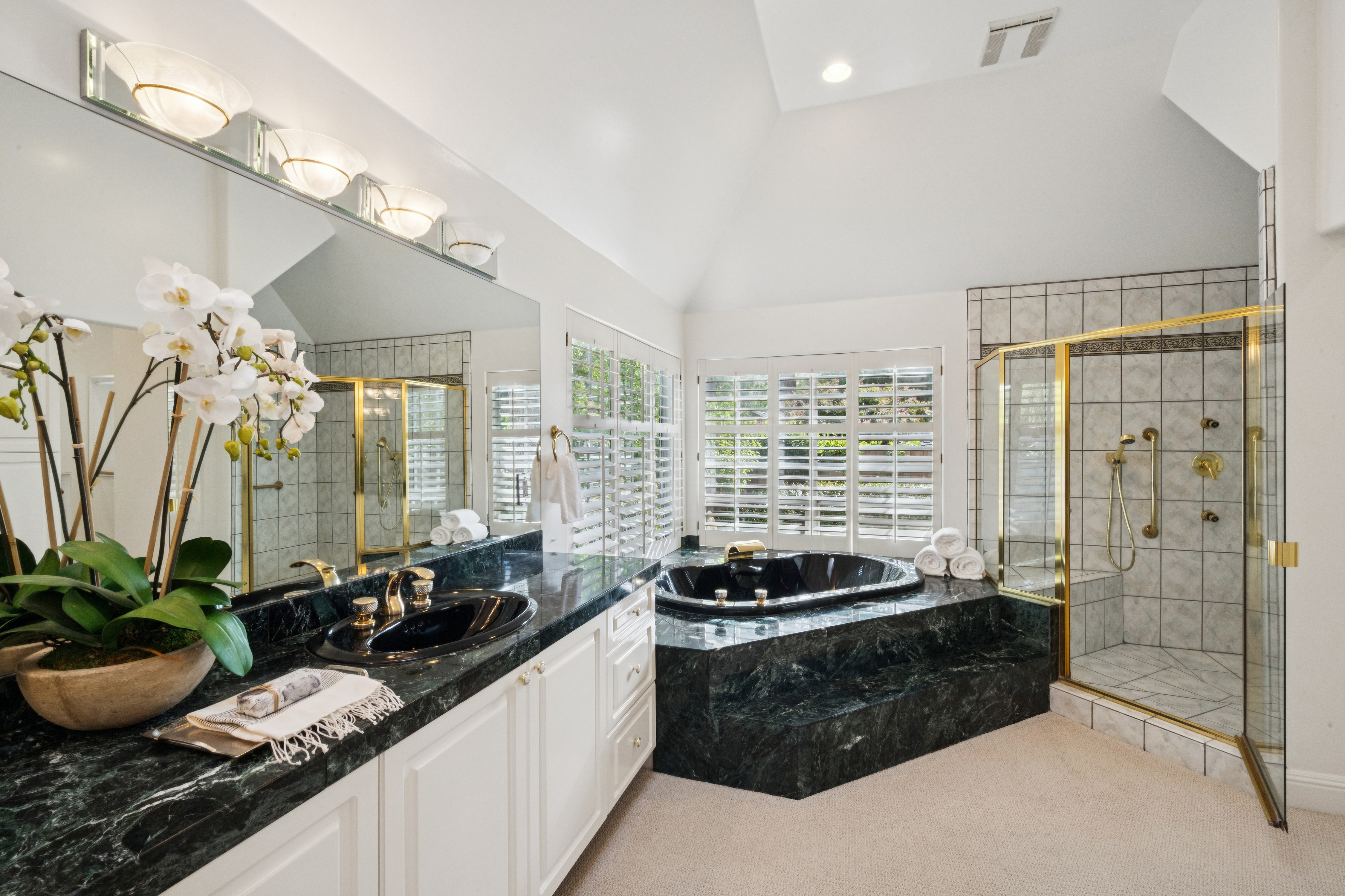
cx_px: 672
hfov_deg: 100.4
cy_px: 448
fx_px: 560
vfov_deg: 77.3
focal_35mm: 15
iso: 400
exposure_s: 1/10
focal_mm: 15
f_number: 22
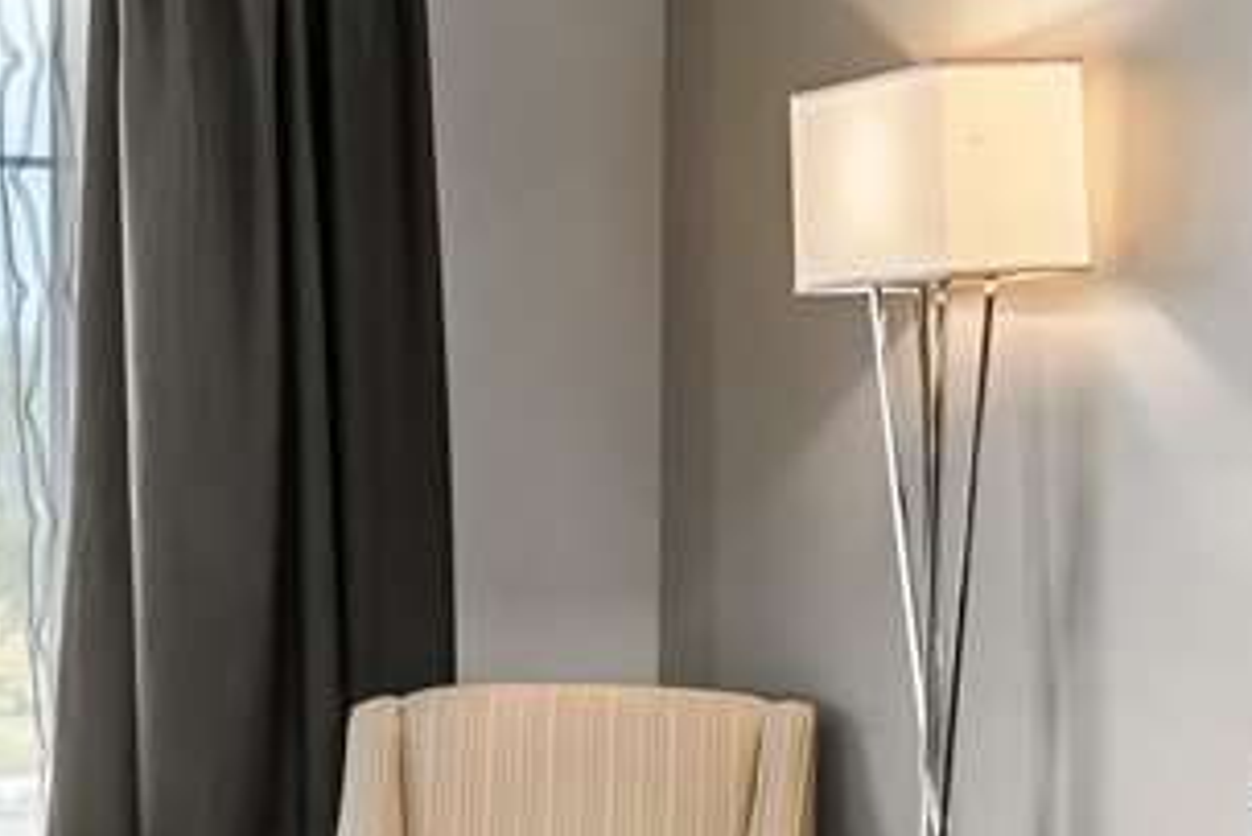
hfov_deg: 23.3
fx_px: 2981
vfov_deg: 15.5
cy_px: 935
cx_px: 224
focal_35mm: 86
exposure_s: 1/6
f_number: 8
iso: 400
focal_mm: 17
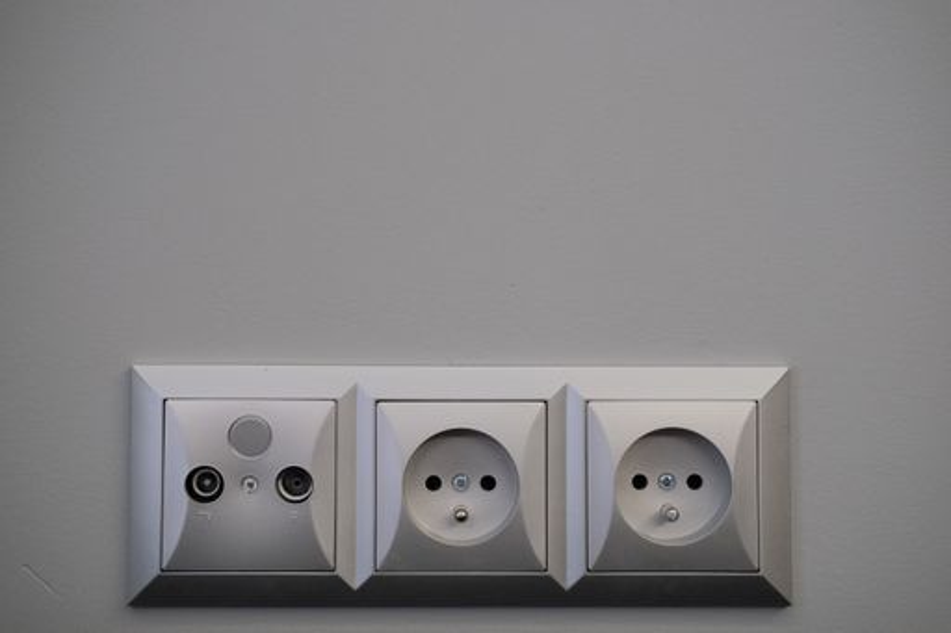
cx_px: 476
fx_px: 1400
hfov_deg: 37.5
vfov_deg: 25.5
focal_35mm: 53
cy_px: 316
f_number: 2
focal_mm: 35
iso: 2000
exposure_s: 1/125
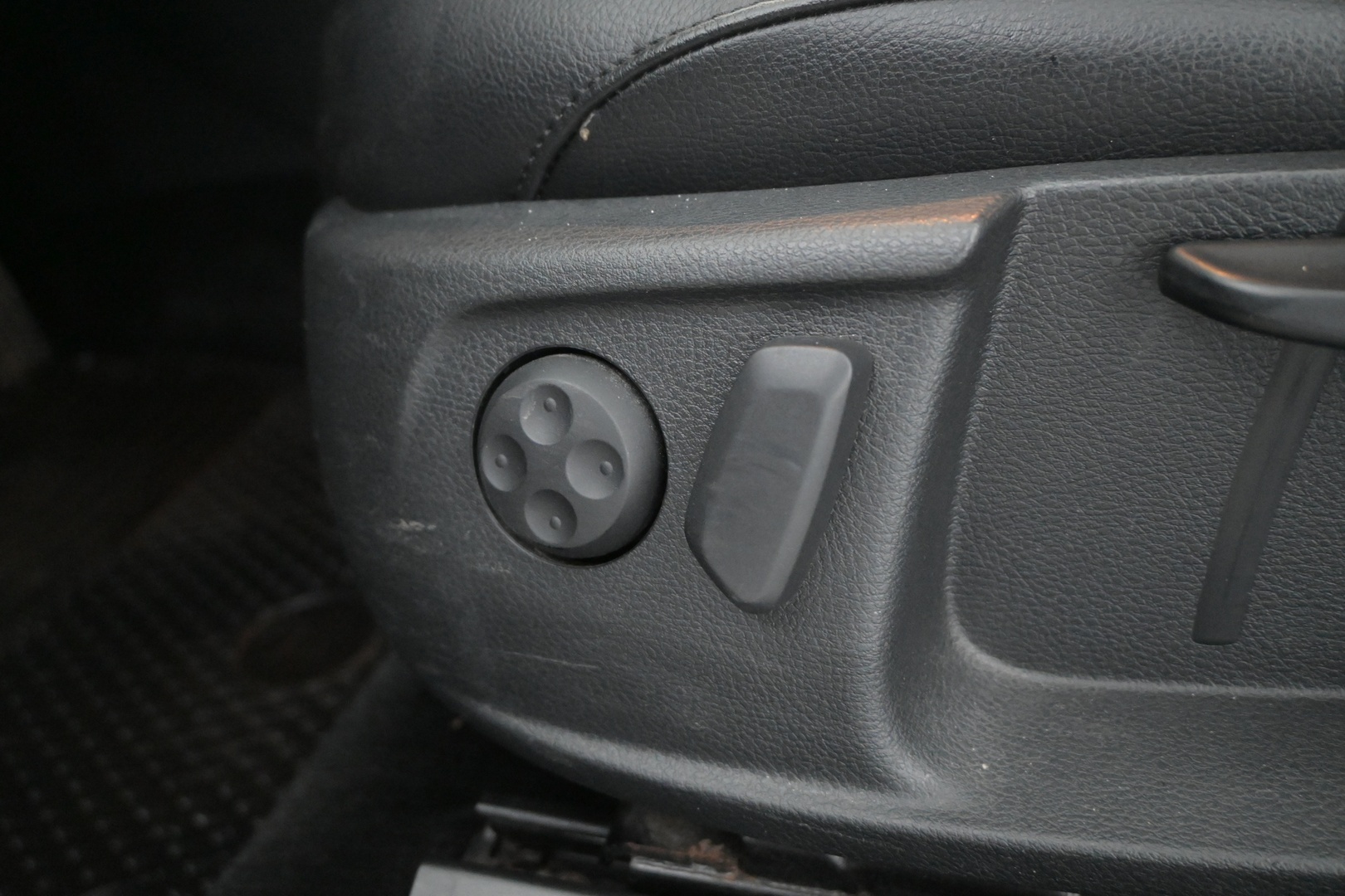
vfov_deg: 41.7
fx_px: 1177
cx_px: 672
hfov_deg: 59.5
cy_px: 448
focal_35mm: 32
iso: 6400
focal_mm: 21
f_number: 4
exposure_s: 1/30
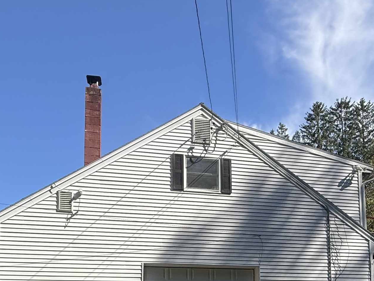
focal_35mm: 34
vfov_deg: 36.2
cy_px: 301
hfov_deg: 53.9
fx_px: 367
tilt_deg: +5.0
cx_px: 197
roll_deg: +0.9
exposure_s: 1/1534
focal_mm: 2.22
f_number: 2.2
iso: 50
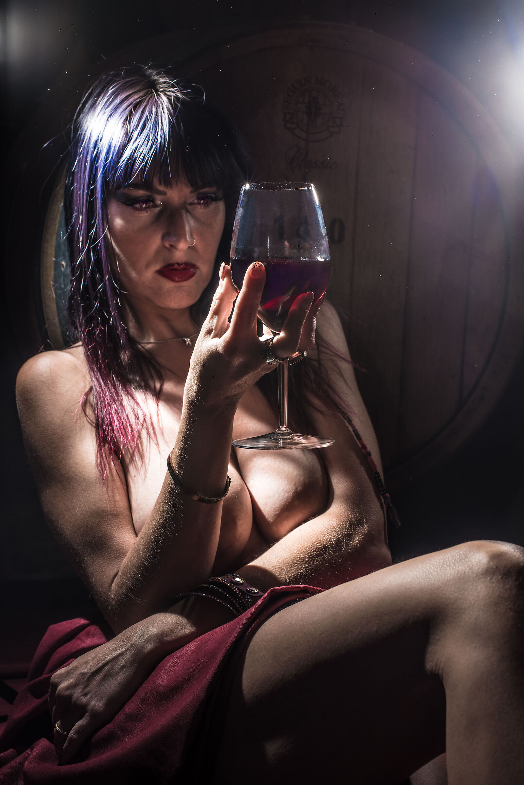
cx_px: 262
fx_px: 1091
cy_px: 392
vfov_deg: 39.6
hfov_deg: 27.0
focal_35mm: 50
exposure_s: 1/160
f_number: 8
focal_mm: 50
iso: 100
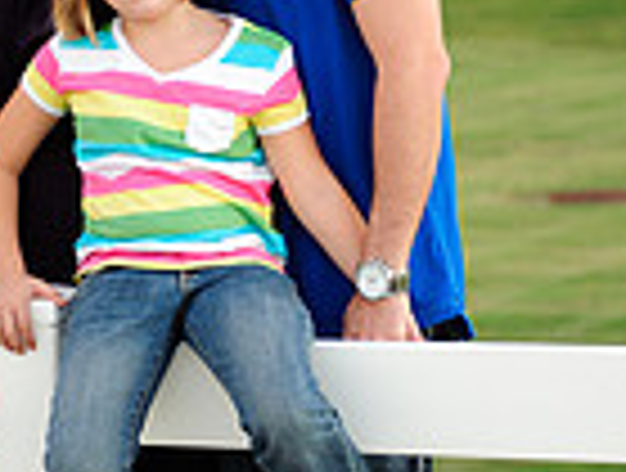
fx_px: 3934
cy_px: 108
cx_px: 250
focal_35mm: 217
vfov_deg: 6.9
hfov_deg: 9.1
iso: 1000
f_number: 2.8
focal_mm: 70
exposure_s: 1/250
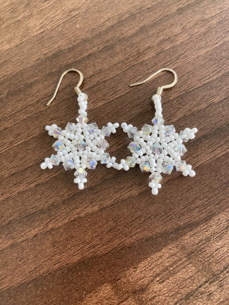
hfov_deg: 49.7
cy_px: 152
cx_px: 114
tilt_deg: -74.9
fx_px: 247
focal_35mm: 28
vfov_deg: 63.4
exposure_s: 1/121
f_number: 1.8
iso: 64
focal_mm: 3.99
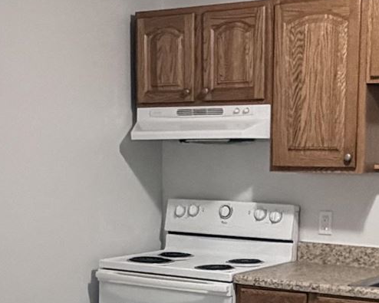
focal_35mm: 85
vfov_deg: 17.5
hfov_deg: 22.5
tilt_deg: -11.1
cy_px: 321
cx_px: 153
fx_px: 953
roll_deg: +0.2
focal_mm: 2.22
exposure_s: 1/120
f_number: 2.2
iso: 250
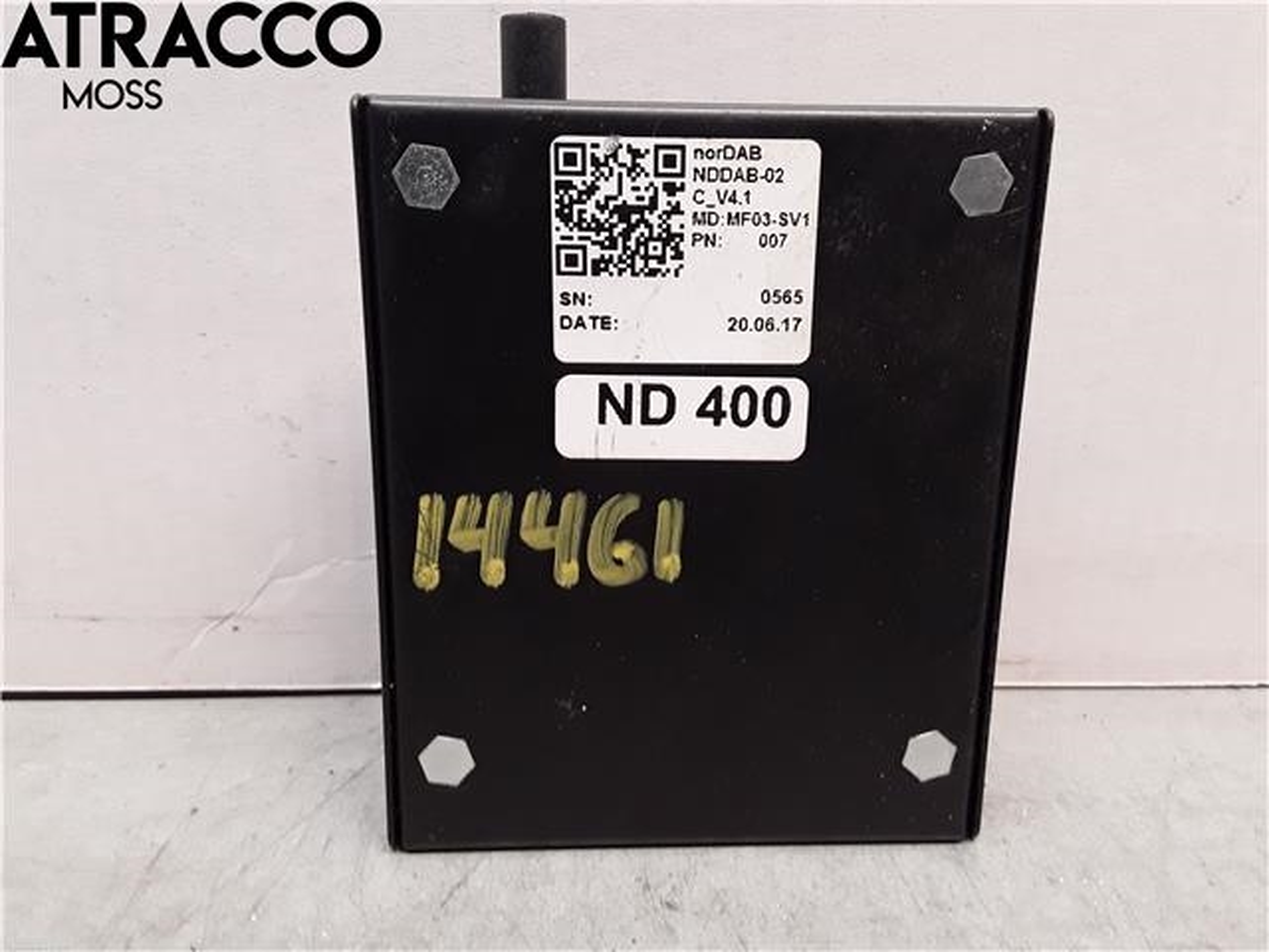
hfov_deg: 63.4
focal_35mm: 28
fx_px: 1026
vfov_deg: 49.7
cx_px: 634
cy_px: 476
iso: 80
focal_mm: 2.91
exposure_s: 1/50
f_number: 1.9
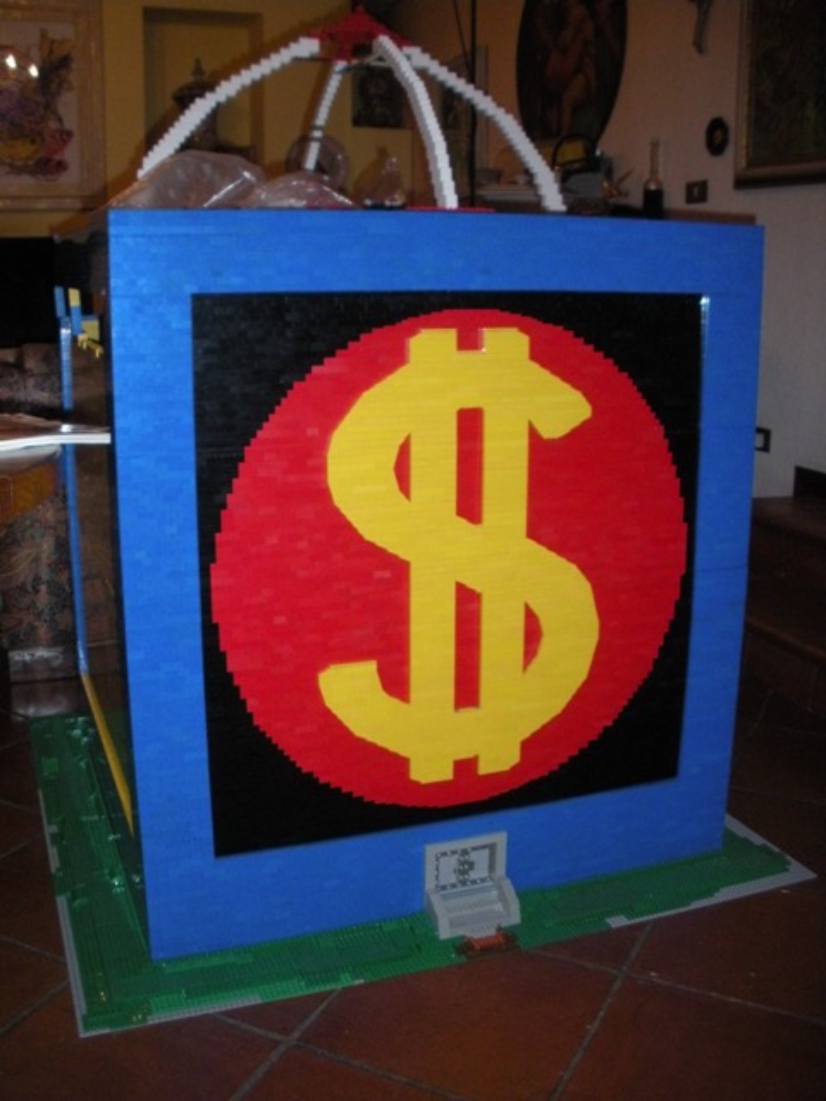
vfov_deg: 52.6
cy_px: 550
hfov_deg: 40.7
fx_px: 1114
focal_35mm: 35
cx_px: 413
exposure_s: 1/60
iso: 400
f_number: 3.5
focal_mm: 6.3
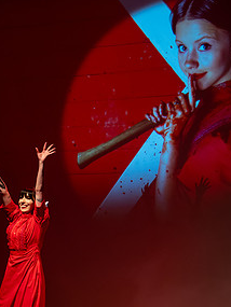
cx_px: -86
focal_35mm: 147
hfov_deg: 9.9
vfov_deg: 13.4
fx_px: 1307
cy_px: 204
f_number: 4
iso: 3200
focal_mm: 62
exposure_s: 1/200
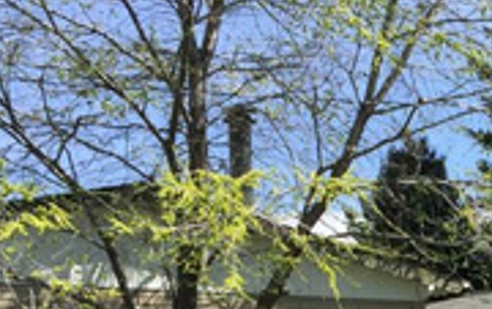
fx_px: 1463
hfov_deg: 17.8
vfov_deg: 11.4
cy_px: 509
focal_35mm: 109
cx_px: 648
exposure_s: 1/1199
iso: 32
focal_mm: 4.15
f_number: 2.2
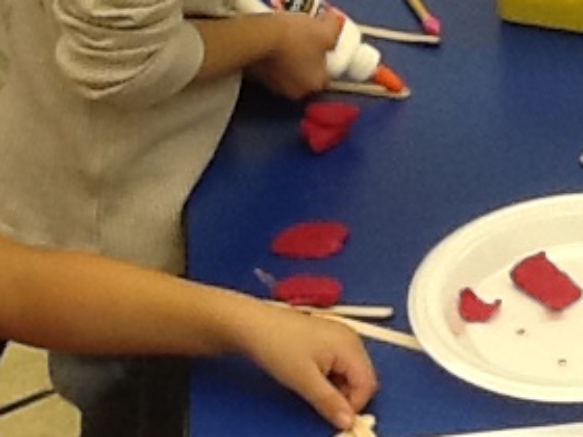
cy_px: -27
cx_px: 685
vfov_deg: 9.7
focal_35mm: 151
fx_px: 2543
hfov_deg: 12.8
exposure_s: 1/30
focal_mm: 2.03
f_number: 2.4
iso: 64
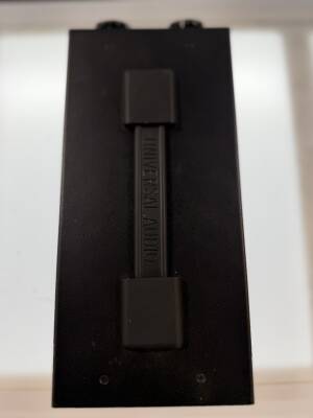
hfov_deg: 56.8
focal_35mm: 24
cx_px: 156
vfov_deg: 71.6
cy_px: 209
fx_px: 289
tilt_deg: -79.9
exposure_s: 1/190
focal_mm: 6.76
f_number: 1.78
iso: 100
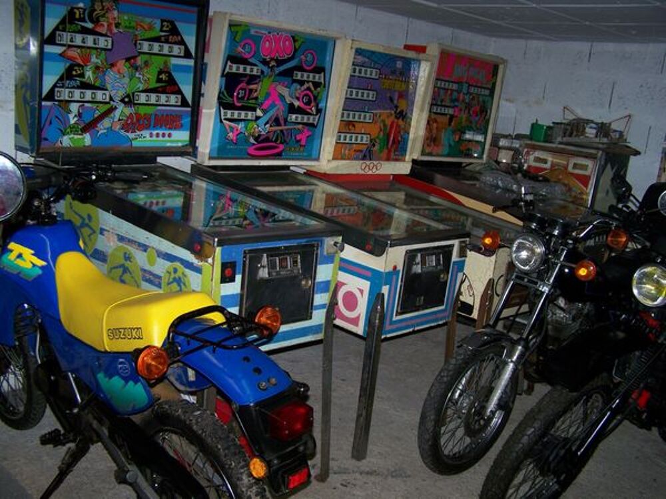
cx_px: 333
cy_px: 250
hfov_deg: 49.0
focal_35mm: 38
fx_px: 731
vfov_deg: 37.7
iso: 80
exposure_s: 1/60
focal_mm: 6.3
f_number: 2.8
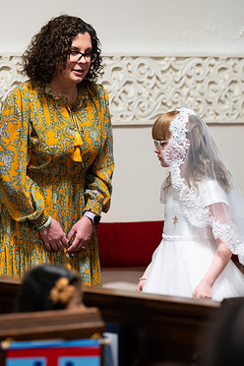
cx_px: 161
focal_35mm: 261
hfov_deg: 5.3
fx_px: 2653
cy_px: 191
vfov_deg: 7.9
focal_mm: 160
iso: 3200
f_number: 3.2
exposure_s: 1/160
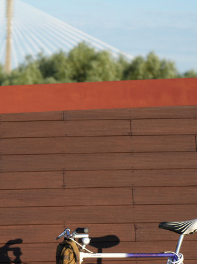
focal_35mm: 151
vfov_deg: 13.0
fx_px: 1147
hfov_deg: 9.8
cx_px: 19
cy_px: 194
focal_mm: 60
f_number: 2.8
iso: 100
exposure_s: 1/1250
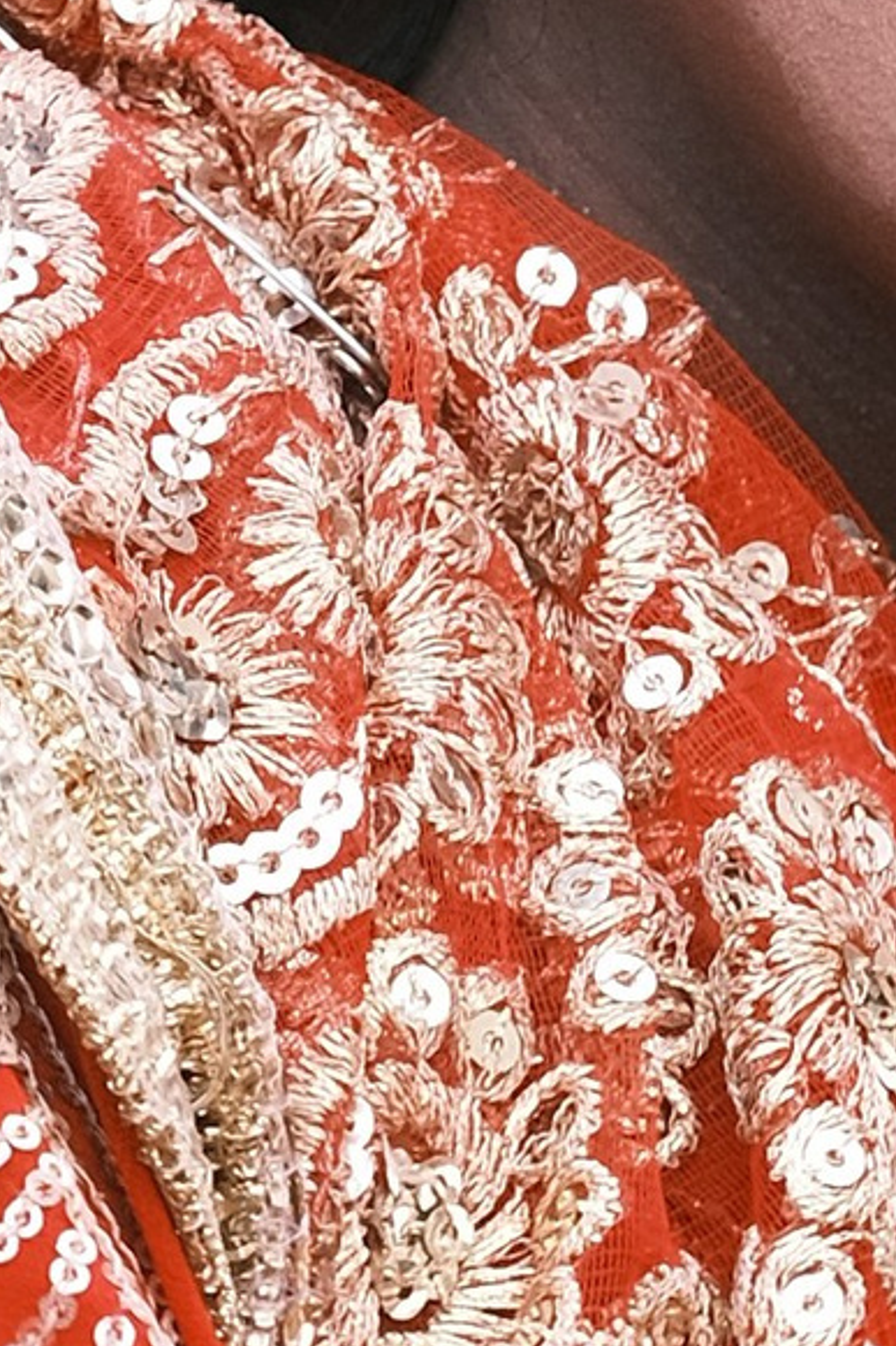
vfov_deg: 3.0
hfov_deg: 2.0
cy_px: -621
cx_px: 1396
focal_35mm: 694
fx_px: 25923
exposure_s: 1/60
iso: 400
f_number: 4
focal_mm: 70
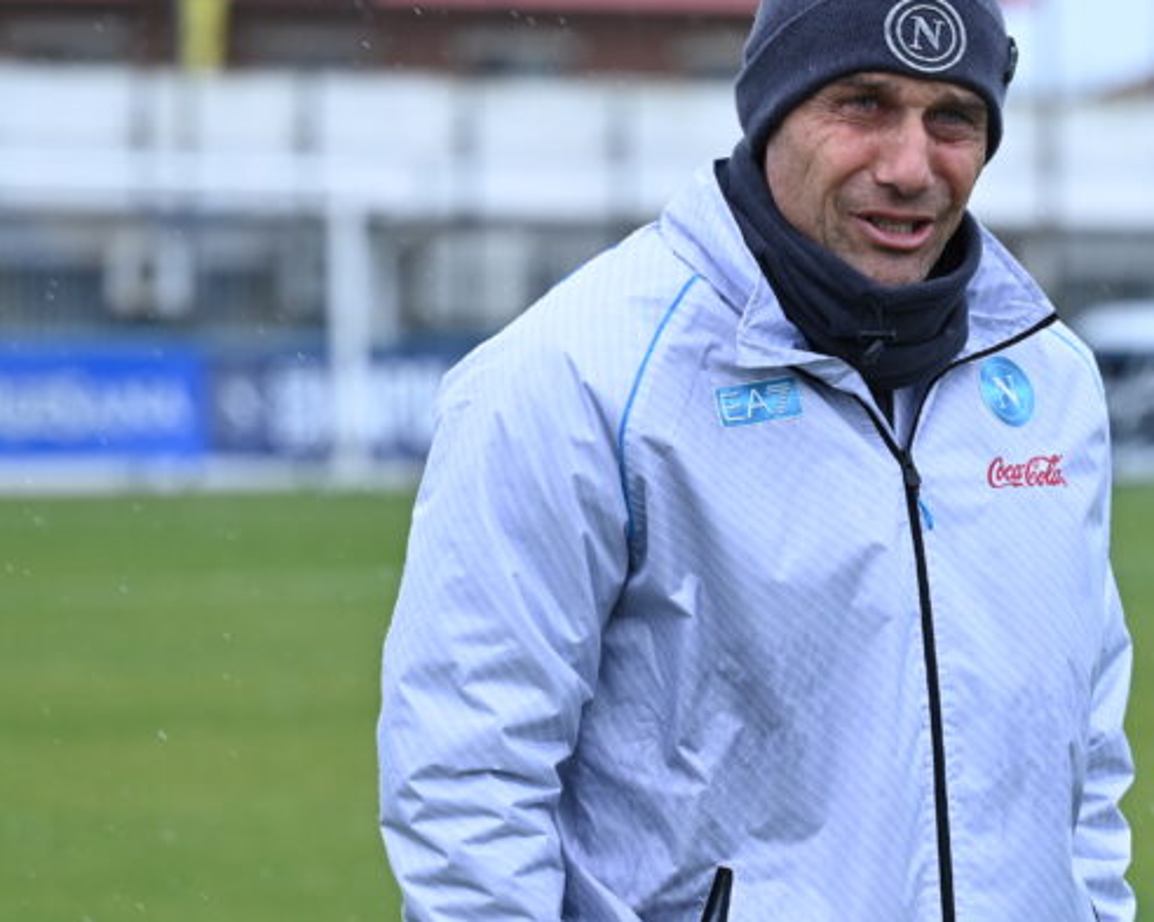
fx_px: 6997
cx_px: 936
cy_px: 362
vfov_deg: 7.5
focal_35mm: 205
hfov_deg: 9.4
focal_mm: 105
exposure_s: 1/1250
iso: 1000
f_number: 3.5
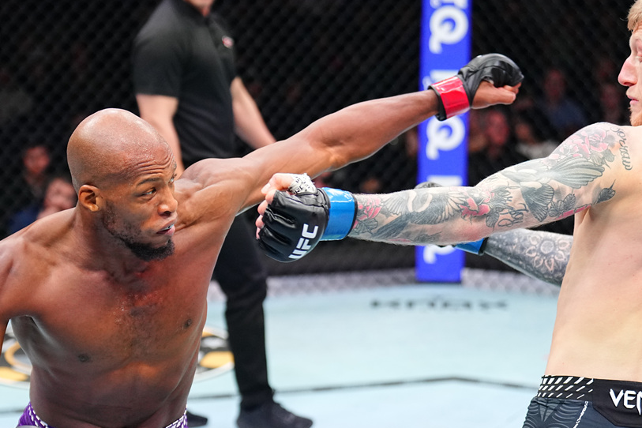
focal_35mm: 93
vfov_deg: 14.7
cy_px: 280
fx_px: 1658
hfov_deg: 21.9
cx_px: 319
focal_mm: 70
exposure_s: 1/1600
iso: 2500
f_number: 2.8
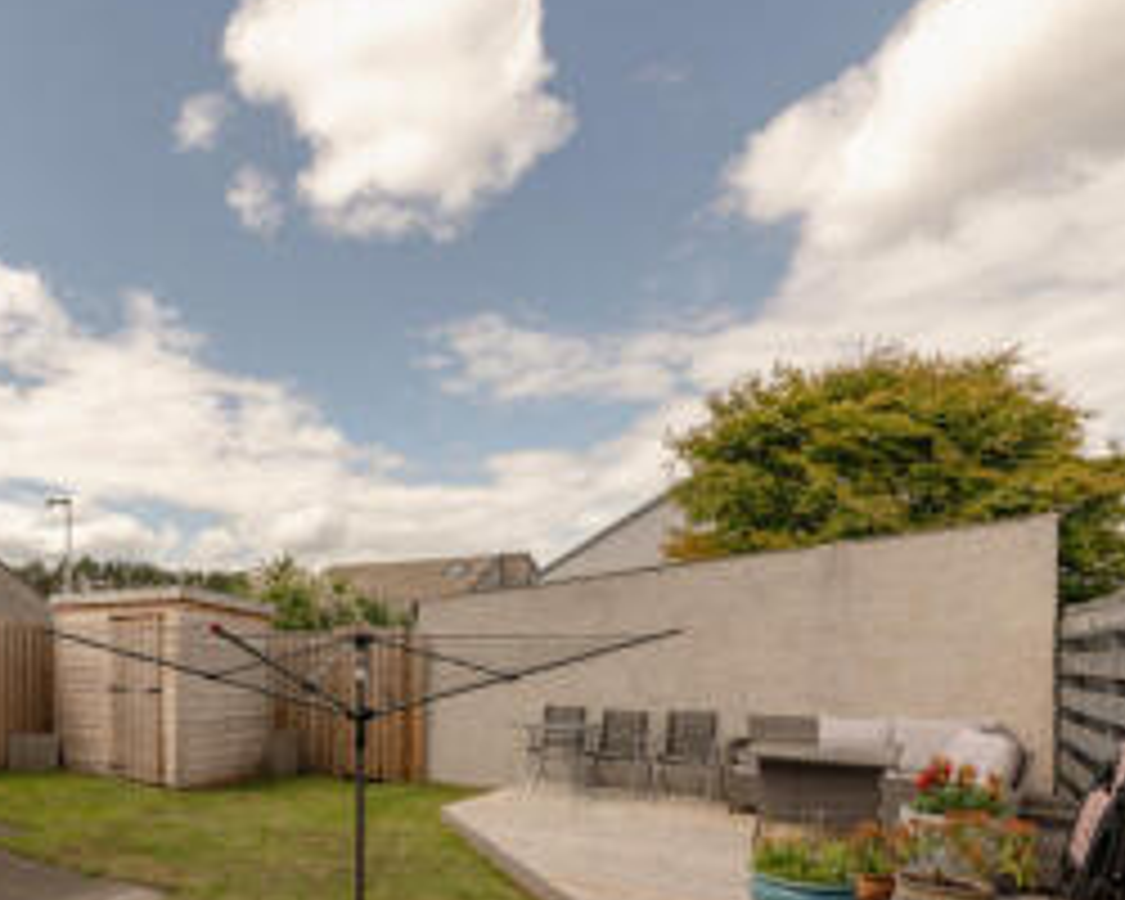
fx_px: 832
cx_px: 288
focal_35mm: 25
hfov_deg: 64.2
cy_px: 650
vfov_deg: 54.7
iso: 400
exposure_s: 1/1250
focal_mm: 14
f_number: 8
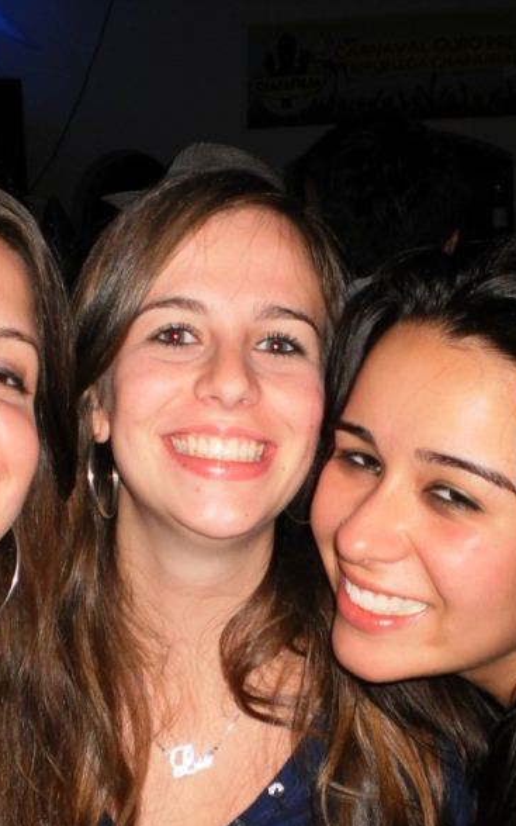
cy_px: 421
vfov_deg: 38.9
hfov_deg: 24.9
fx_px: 1170
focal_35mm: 52
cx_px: 239
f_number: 3.1
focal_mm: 6.3
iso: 125
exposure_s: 1/30
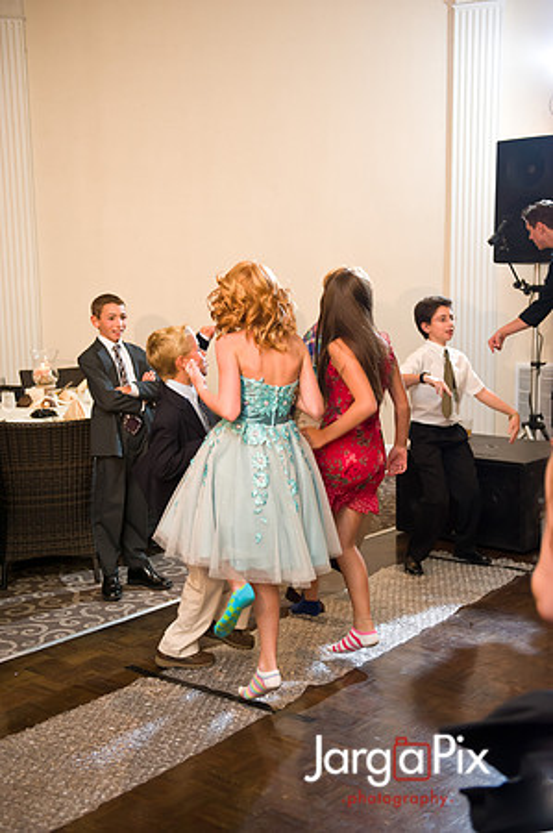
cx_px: 276
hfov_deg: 28.0
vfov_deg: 41.2
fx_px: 1108
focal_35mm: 48
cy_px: 416
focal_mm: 48
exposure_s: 1/125
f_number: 3.2
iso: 1600
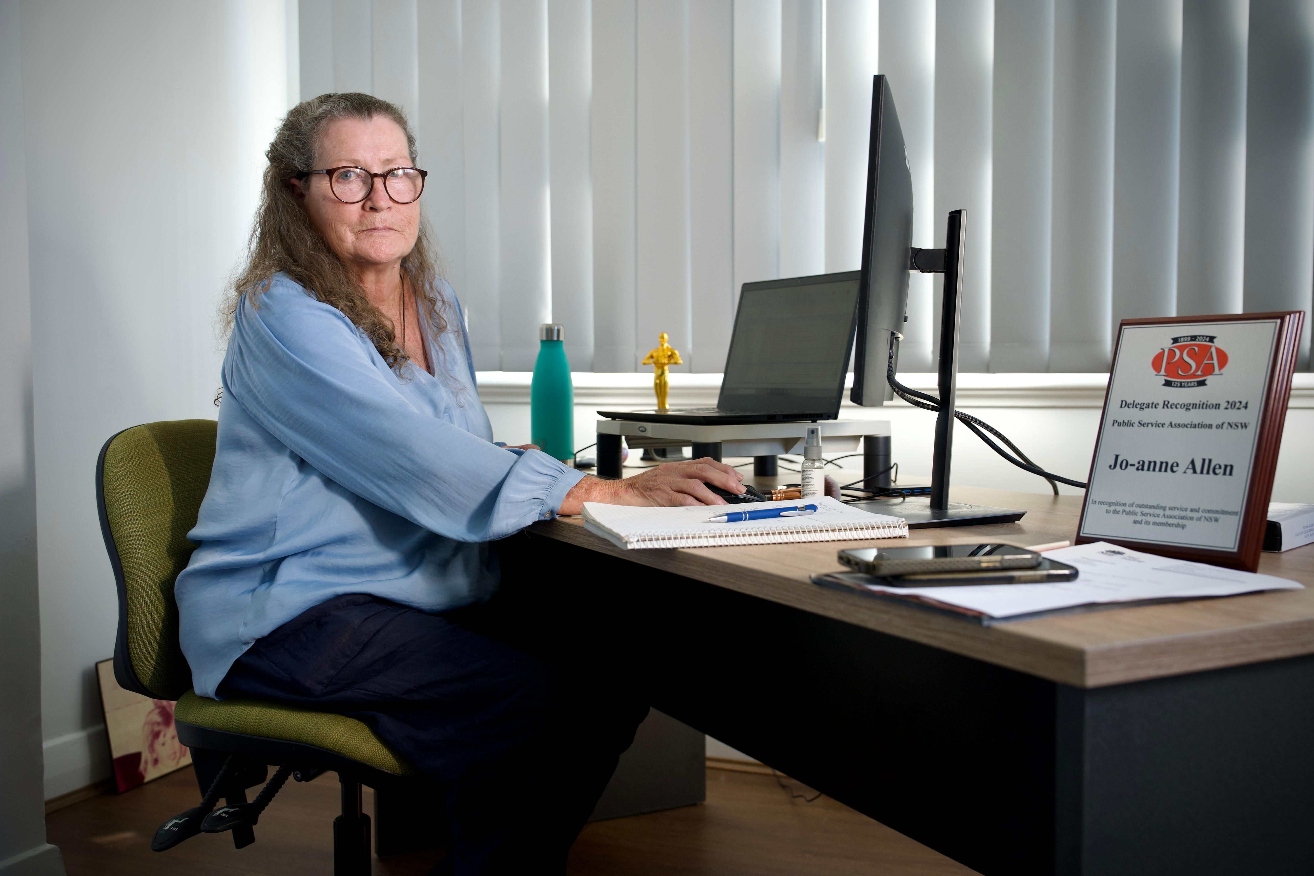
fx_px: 1277
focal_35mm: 35
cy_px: 438
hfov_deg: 54.4
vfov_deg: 37.8
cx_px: 657
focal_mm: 35
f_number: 4
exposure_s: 1/160
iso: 640
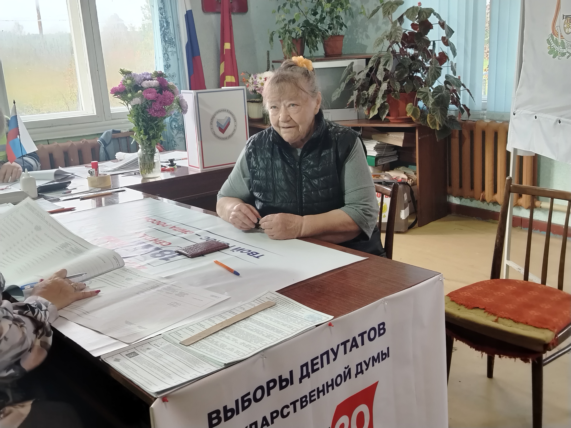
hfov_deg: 49.0
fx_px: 627
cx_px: 286
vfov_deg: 37.7
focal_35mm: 38
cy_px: 214
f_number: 1.75
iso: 356
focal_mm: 5.25
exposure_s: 1/33.3
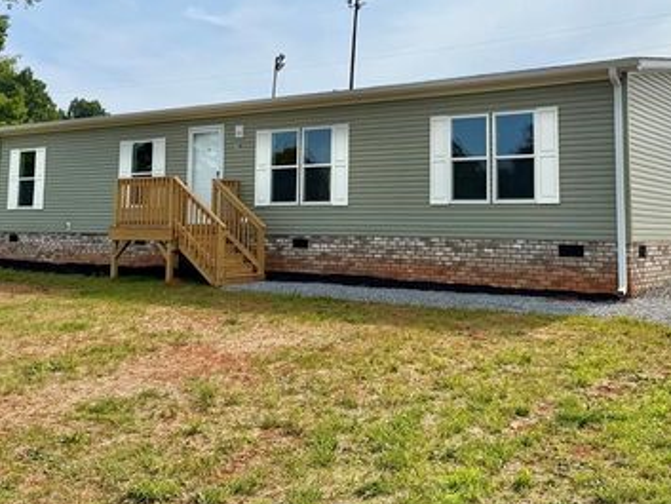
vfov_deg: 41.5
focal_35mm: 34
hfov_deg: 53.8
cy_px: 185
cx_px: 382
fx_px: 659
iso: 80
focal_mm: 6.76
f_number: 1.78
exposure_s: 1/11905
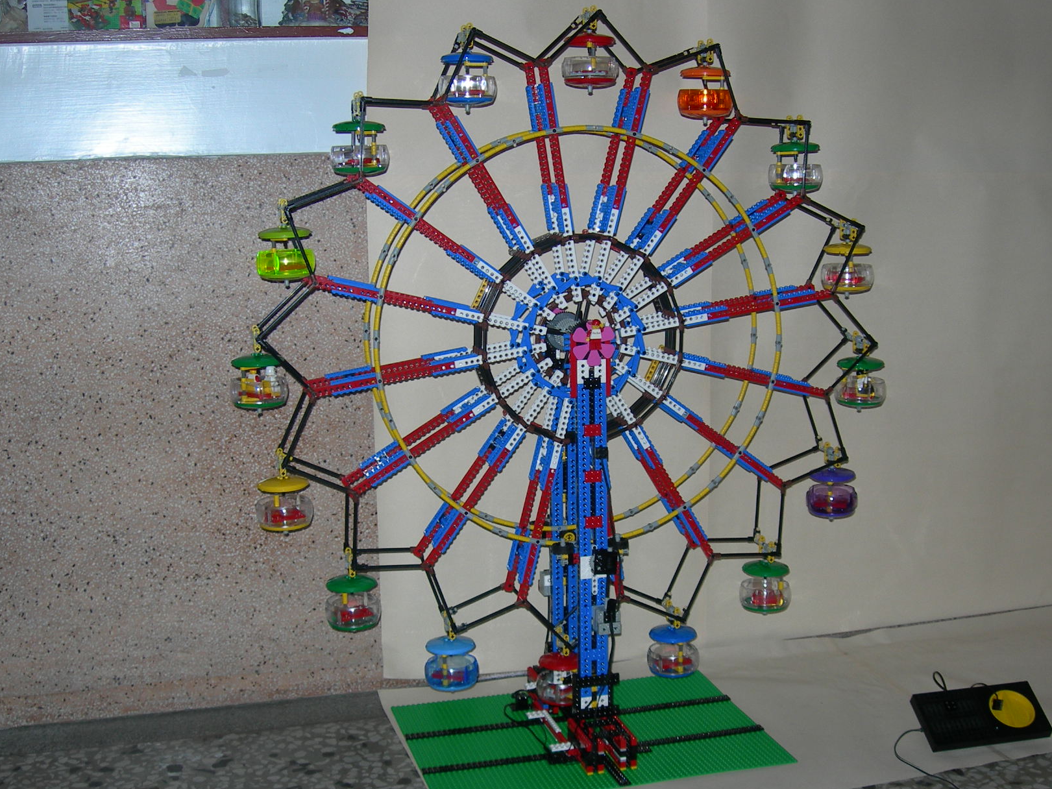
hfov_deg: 39.6
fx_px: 1459
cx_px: 548
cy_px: 444
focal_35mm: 48
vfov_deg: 30.2
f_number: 2.8
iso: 50
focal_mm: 7.8
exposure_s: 1/60.1
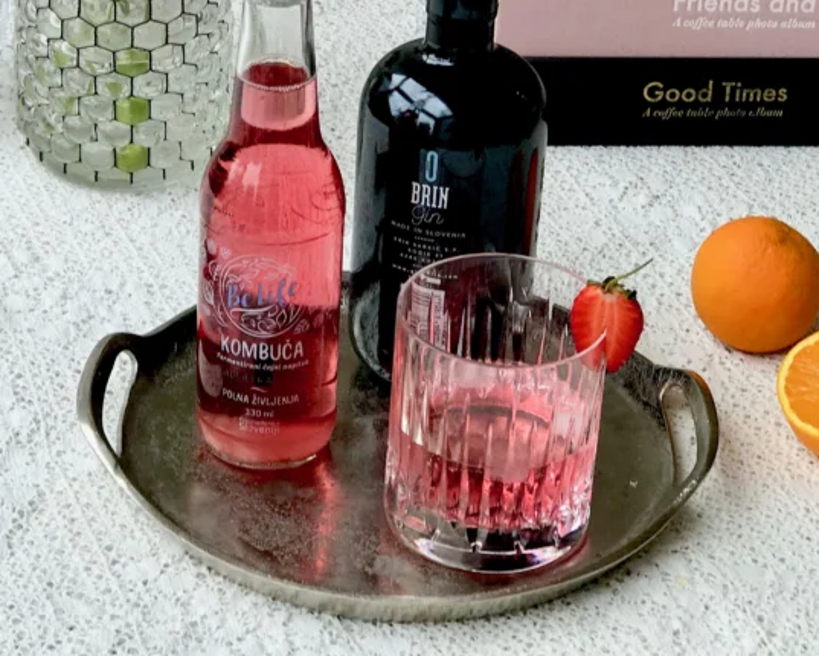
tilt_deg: -28.0
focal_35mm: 106
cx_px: 288
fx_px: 2570
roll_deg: -2.7
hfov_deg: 18.1
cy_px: 84
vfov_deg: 14.4
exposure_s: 1/100
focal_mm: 6.6
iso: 20
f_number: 2.8
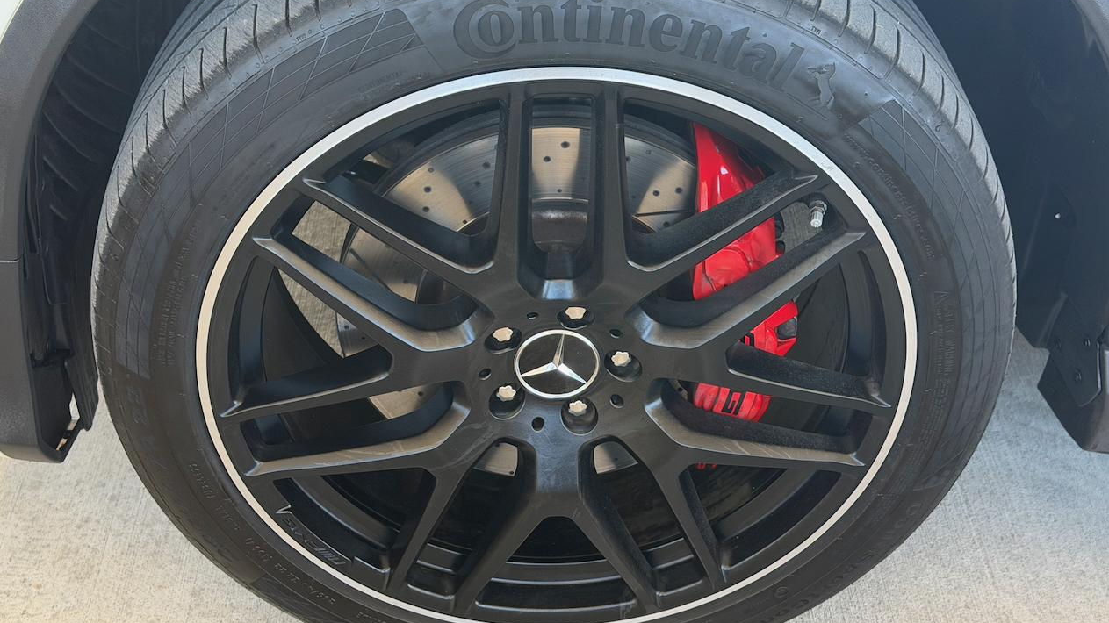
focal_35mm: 53
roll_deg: -1.4
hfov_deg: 39.2
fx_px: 1558
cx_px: 548
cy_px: 325
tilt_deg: -39.3
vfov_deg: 22.6
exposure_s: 1/60
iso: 160
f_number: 1.78
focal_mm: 6.76
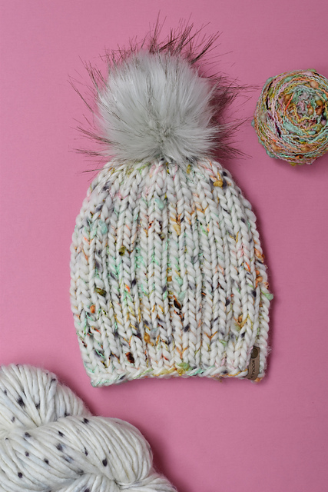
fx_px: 1024
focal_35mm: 75
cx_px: 164
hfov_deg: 18.2
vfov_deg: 27.0
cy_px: 246
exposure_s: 1/100
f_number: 6.3
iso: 400
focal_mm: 50
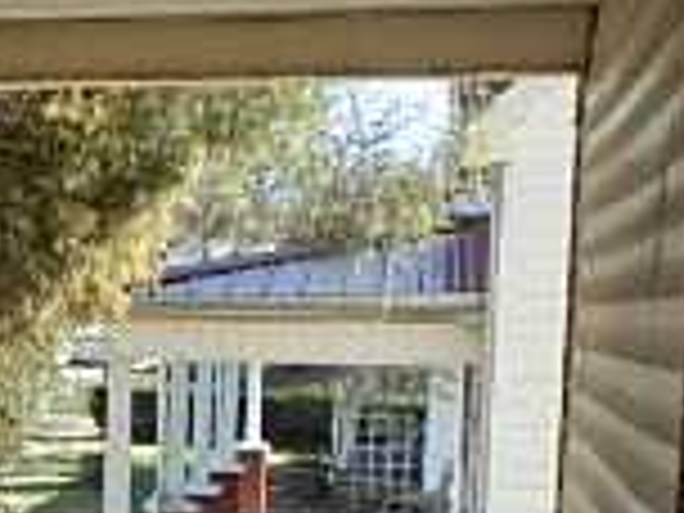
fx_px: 2332
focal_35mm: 118
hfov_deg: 15.3
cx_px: -374
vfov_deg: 12.3
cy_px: 562
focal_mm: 5
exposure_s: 1/160
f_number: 3.1
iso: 64
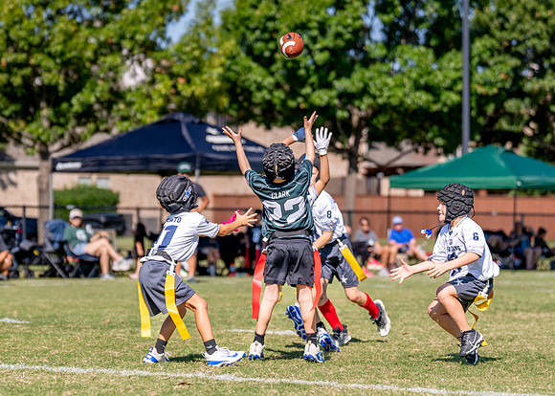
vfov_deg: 10.1
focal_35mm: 143
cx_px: 215
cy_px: 198
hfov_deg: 14.1
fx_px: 2247
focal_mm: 96
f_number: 2.8
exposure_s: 1/5000
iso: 250
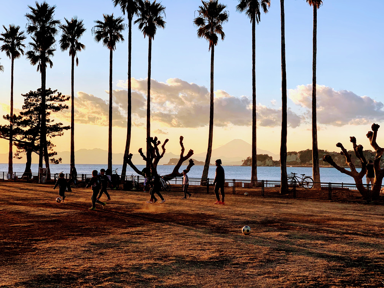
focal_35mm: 52
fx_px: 577
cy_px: 144
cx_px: 192
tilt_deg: +2.4
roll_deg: -1.8
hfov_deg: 36.8
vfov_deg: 28.0
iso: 16
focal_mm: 6
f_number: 2.4
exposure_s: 1/539
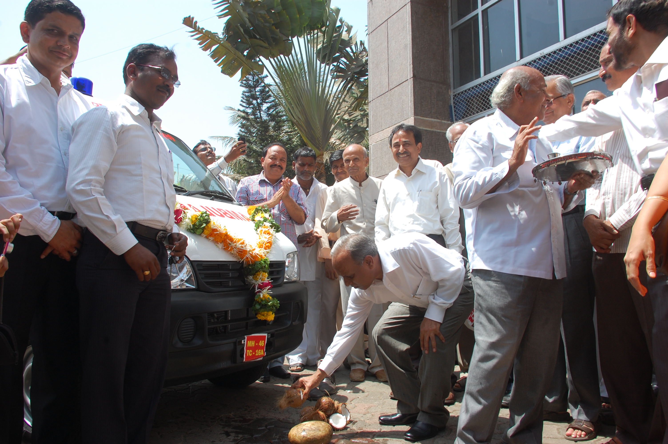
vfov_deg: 47.8
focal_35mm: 27
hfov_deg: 67.4
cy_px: 222
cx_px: 334
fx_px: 501
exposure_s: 1/125
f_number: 9
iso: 200
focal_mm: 18
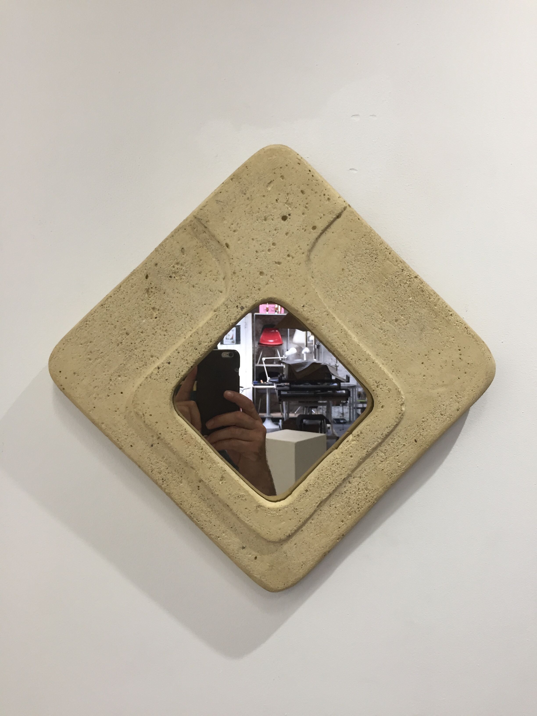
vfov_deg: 61.7
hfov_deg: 48.2
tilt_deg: +3.7
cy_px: 358
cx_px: 268
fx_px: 600
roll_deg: +1.1
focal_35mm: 29
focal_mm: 4.15
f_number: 2.2
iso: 100
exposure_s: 1/33
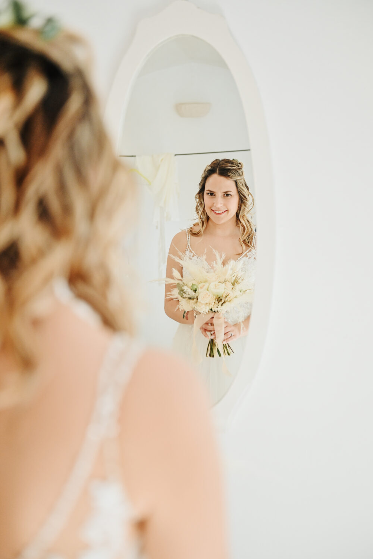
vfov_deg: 41.1
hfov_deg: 28.1
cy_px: 280
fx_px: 746
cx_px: 186
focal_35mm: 48
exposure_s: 1/400
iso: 1600
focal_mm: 48
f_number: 2.8
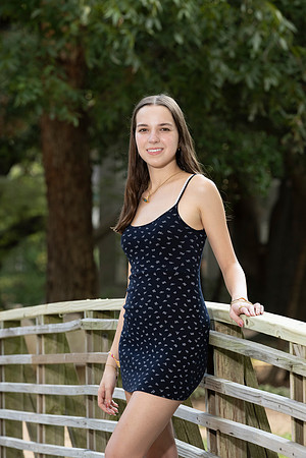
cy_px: 229
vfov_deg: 10.3
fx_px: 2550
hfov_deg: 6.9
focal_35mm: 200
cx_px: 153
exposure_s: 1/200
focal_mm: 200
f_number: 8
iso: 1250
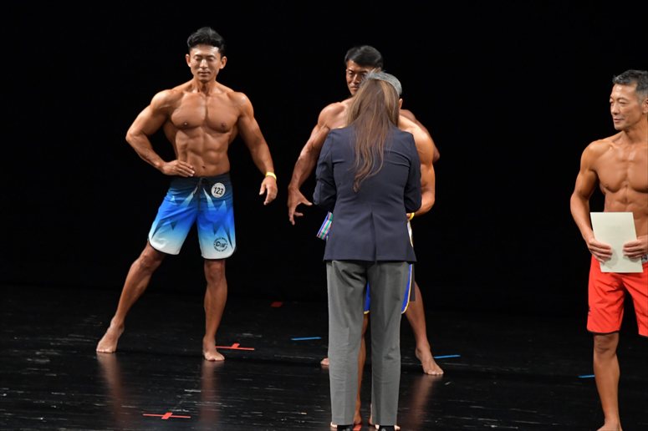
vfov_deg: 4.8
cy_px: 216
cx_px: 324
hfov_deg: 7.2
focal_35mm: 285
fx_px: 5128
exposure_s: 1/400
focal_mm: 190
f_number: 5.6
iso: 3200
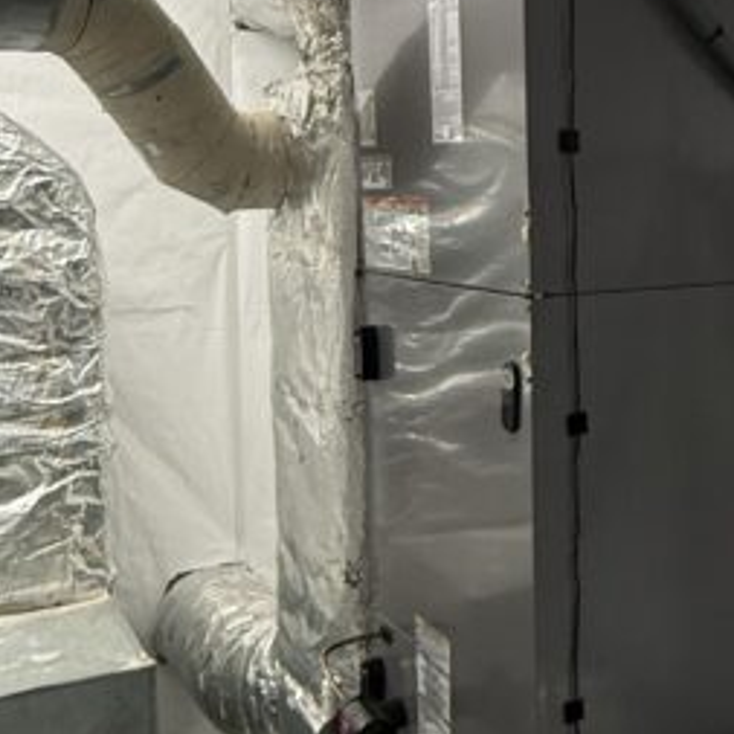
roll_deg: -0.8
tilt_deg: -5.5
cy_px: 279
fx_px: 1199
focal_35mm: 50
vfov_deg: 33.9
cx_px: 644
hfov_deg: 32.5
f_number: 2.2
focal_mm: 2.22
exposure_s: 1/60
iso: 320
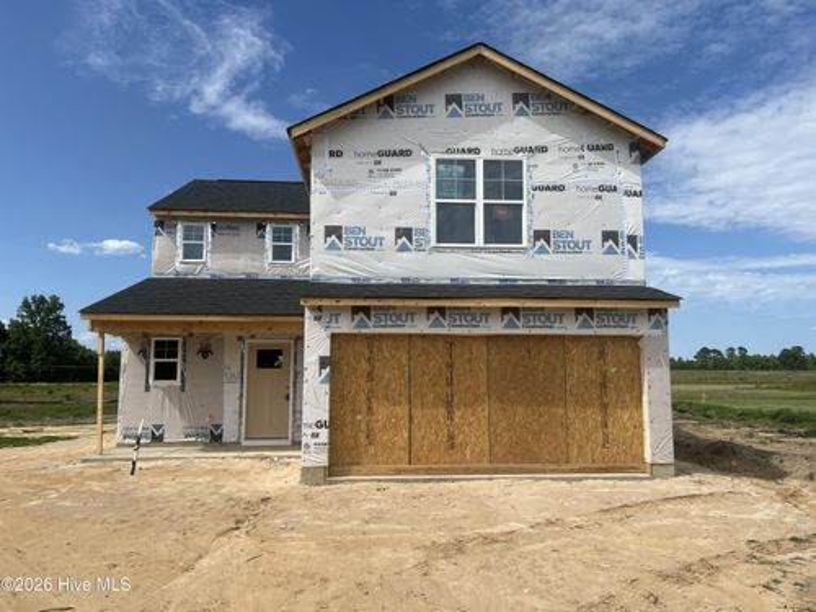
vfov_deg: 53.1
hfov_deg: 67.3
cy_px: 306
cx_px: 408
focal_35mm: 26
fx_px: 613
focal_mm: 5.7
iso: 50
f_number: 1.5
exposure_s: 1/6211
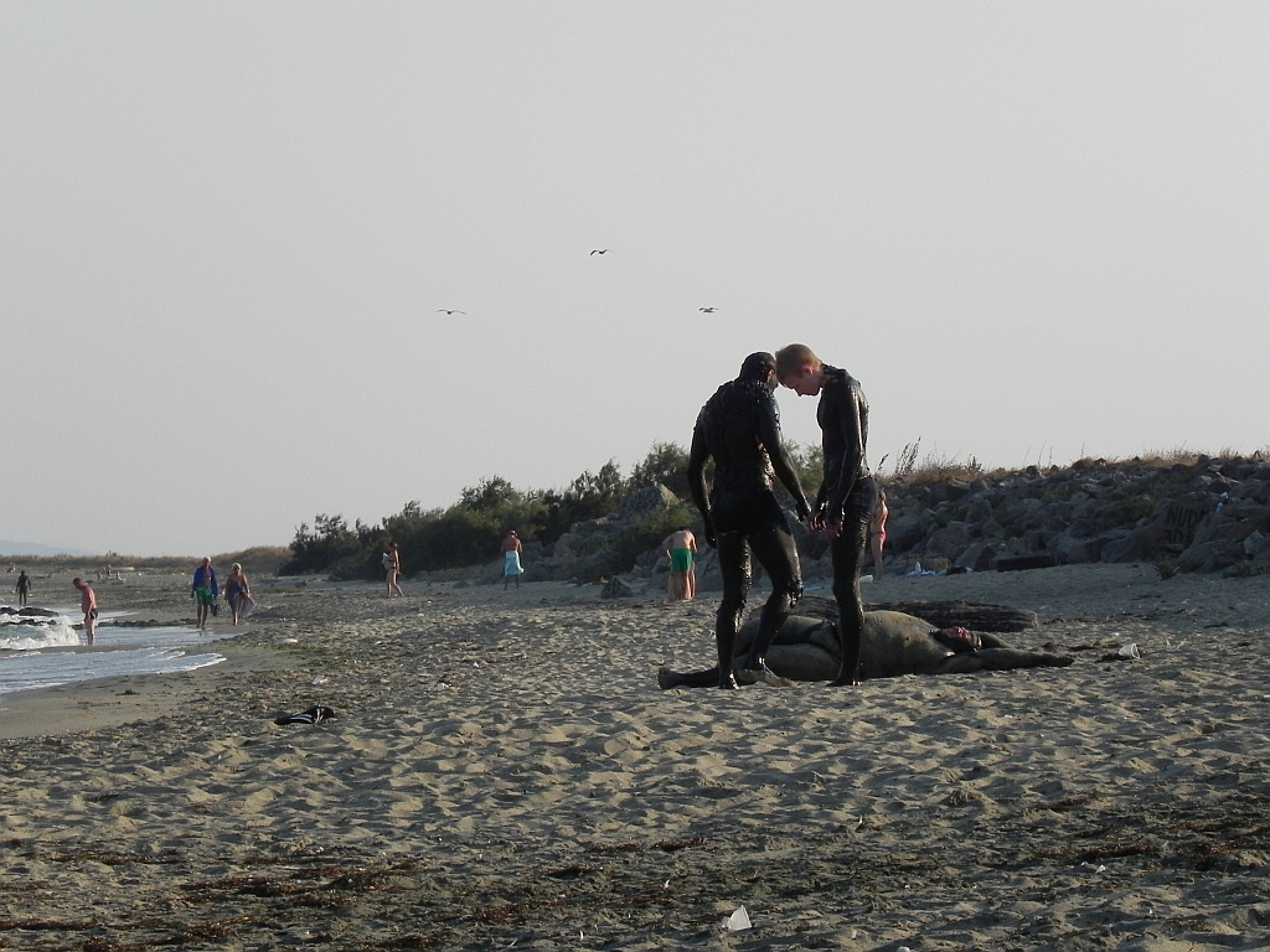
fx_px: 6751
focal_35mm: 184
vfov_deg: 8.1
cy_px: 476
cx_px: 635
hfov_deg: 10.7
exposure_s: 1/400
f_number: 8
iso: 200
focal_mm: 32.7
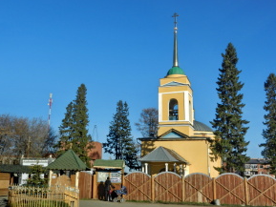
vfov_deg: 36.0
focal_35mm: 40
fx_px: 319
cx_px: 110
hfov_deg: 46.5
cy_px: 102
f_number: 3.8
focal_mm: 5.9
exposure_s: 1/1600
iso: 160
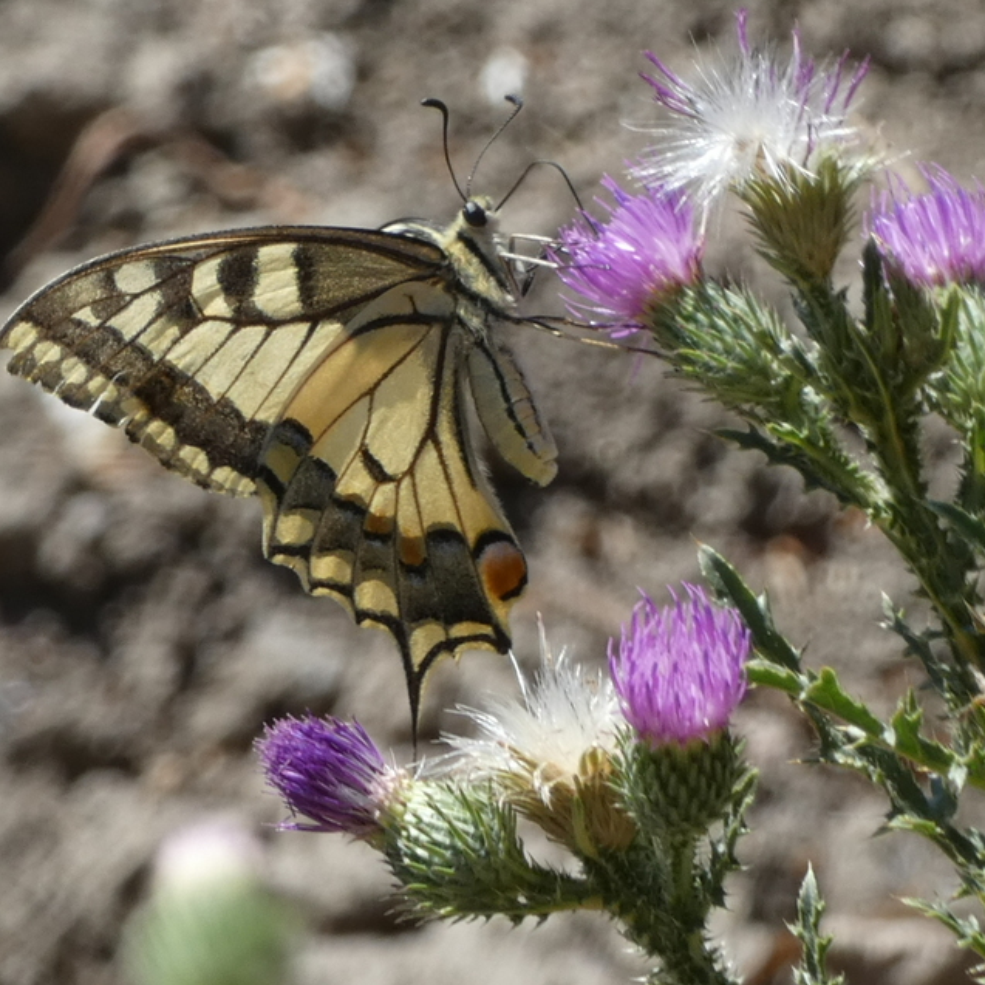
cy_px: 493
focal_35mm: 521
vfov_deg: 3.4
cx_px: 486
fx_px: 16773
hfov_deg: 3.4
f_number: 5.6
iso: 80
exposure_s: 1/125
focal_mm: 78.8
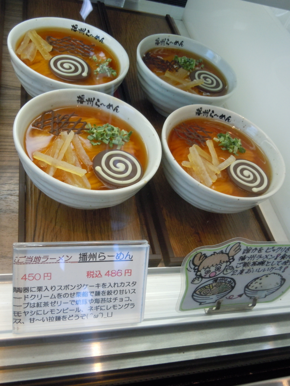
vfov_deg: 55.4
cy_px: 193
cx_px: 145
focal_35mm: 33
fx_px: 369
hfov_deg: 42.9
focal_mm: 5.9
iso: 320
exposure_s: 1/125
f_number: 4
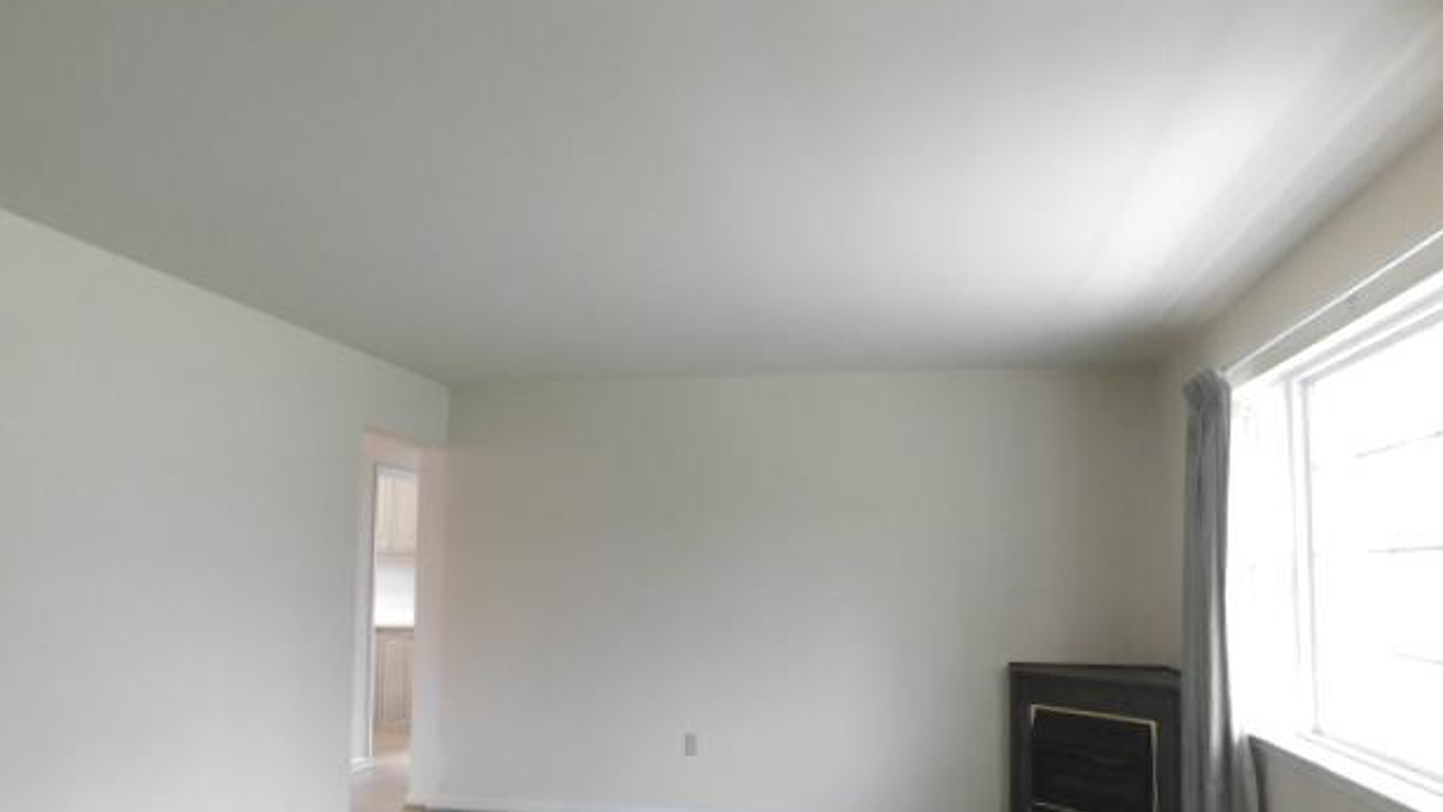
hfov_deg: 71.9
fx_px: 995
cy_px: 494
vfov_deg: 44.1
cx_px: 713
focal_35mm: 26
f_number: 3
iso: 400
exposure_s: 1/30
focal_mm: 4
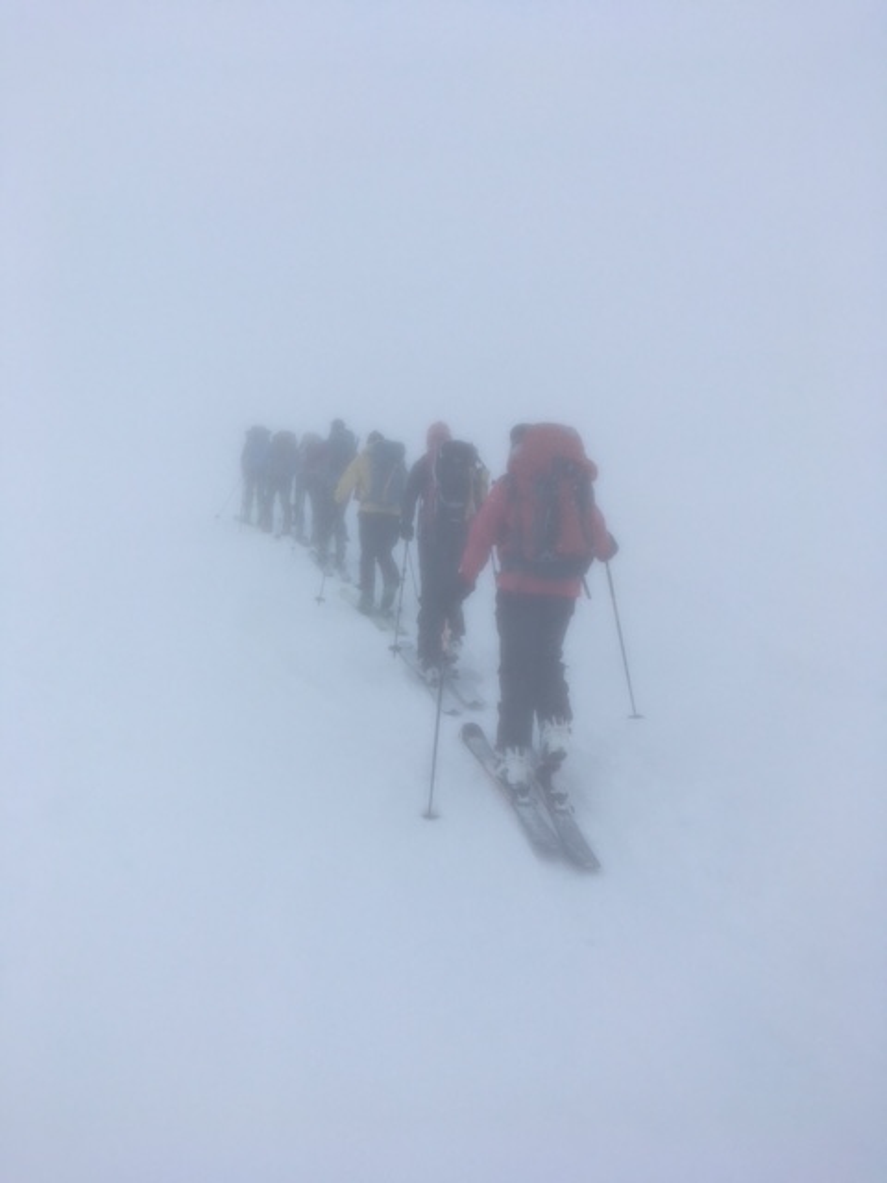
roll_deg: -3.3
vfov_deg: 61.7
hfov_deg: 48.2
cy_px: 592
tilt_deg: +5.0
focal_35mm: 29
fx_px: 991
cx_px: 444
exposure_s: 1/2747
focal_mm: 4.15
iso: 25
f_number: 2.2
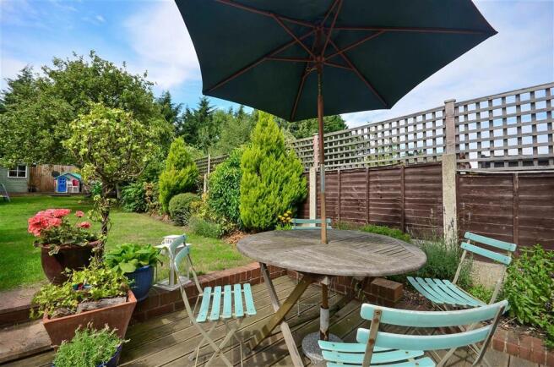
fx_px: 230
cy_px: 184
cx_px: 277
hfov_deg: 100.5
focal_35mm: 15
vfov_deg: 77.0
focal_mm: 10
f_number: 9
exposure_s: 1/320
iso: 200
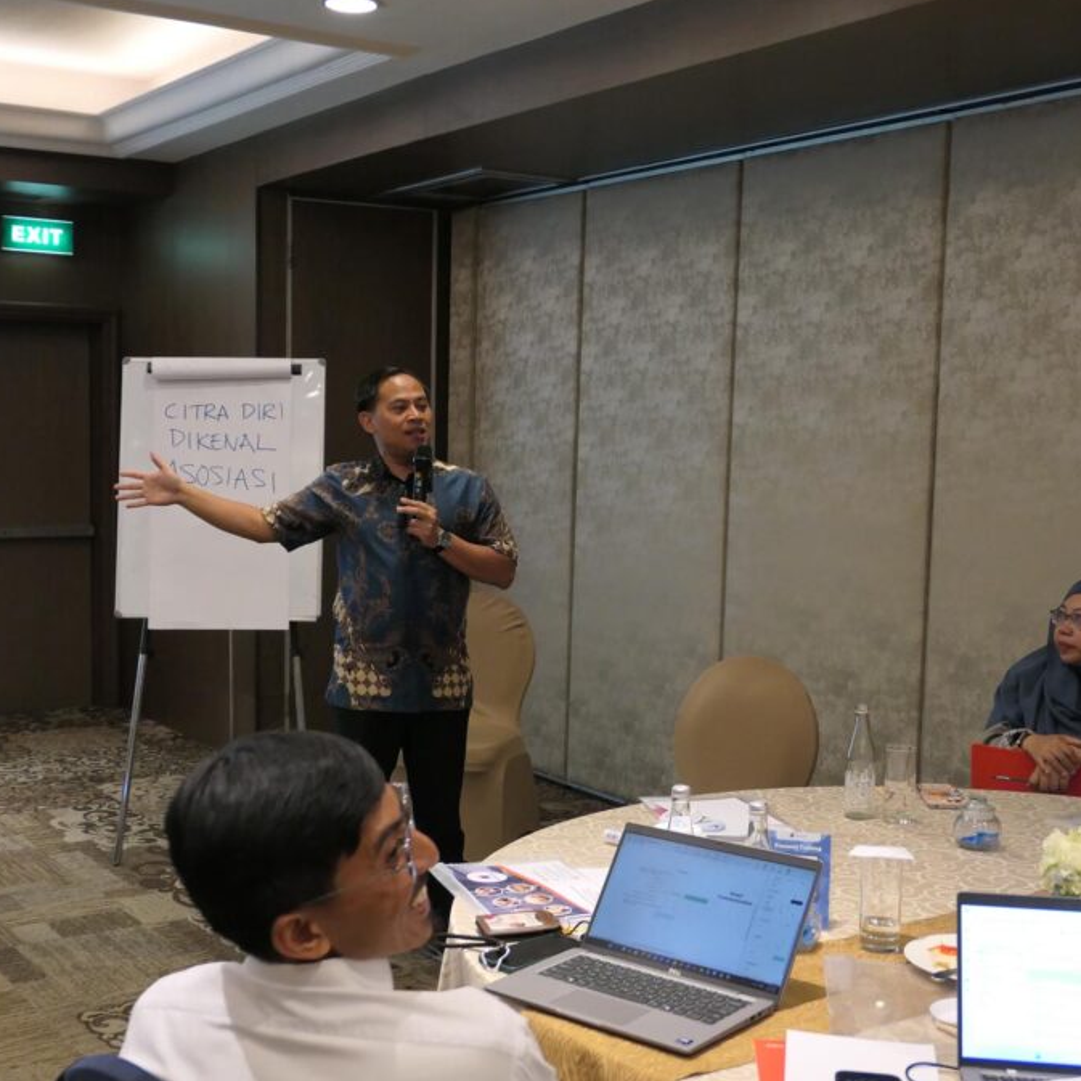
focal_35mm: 44
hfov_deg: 38.2
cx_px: 443
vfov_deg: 38.3
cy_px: 537
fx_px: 1555
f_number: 2.8
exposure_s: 1/80
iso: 1000
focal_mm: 12.4
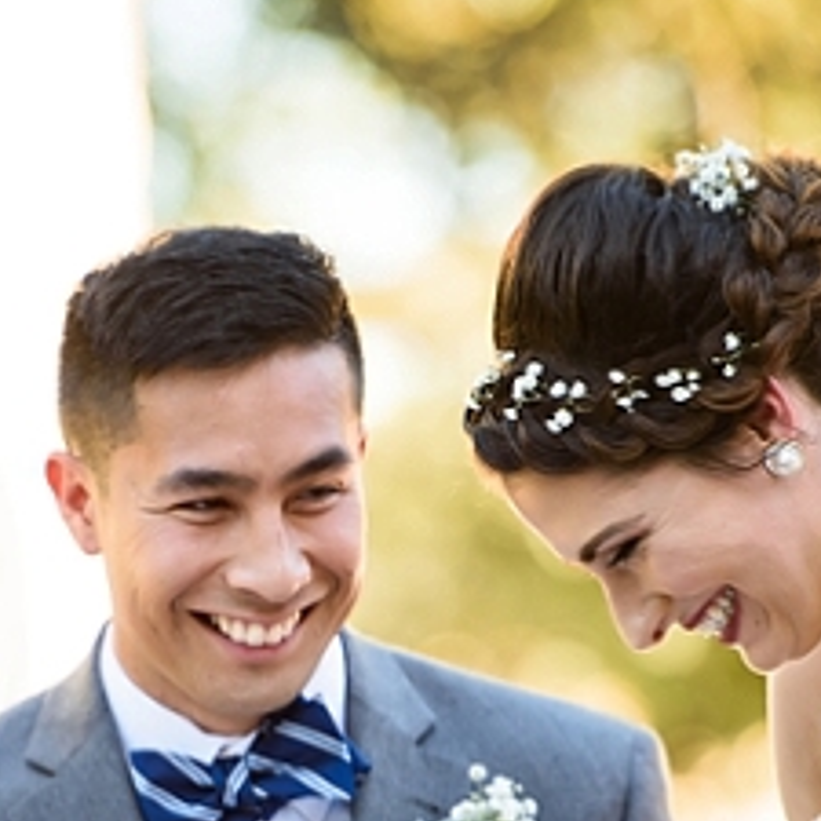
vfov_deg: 3.1
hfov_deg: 3.1
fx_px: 15214
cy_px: 750
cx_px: 303
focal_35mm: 567
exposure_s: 1/200
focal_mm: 195
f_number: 2.8
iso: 125
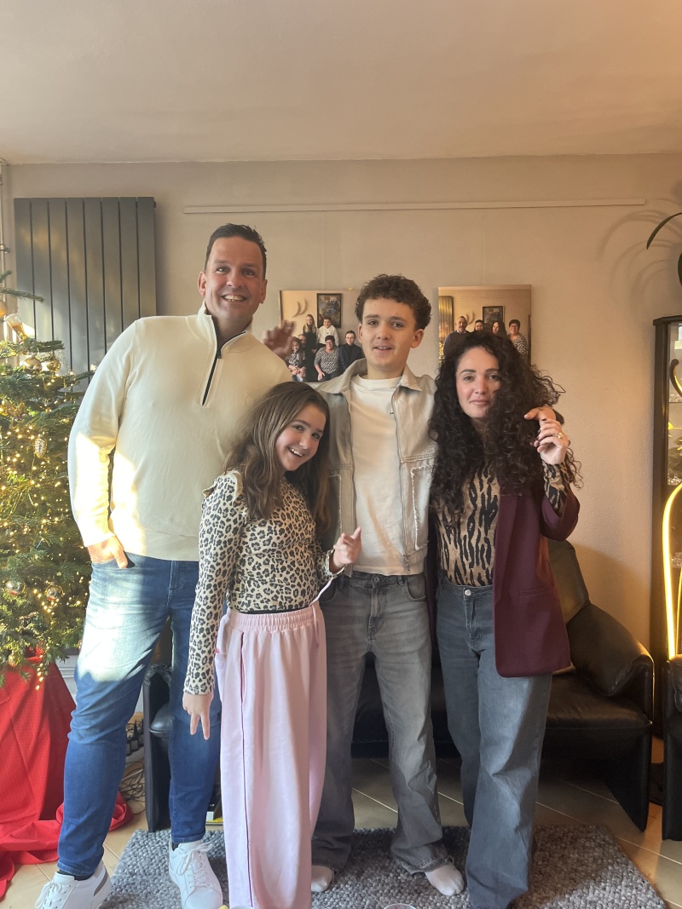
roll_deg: +1.5
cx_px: 341
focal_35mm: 26
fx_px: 683
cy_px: 454
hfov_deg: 53.1
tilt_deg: -1.4
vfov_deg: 67.3
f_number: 1.6
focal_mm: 5.1
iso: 250
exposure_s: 1/50
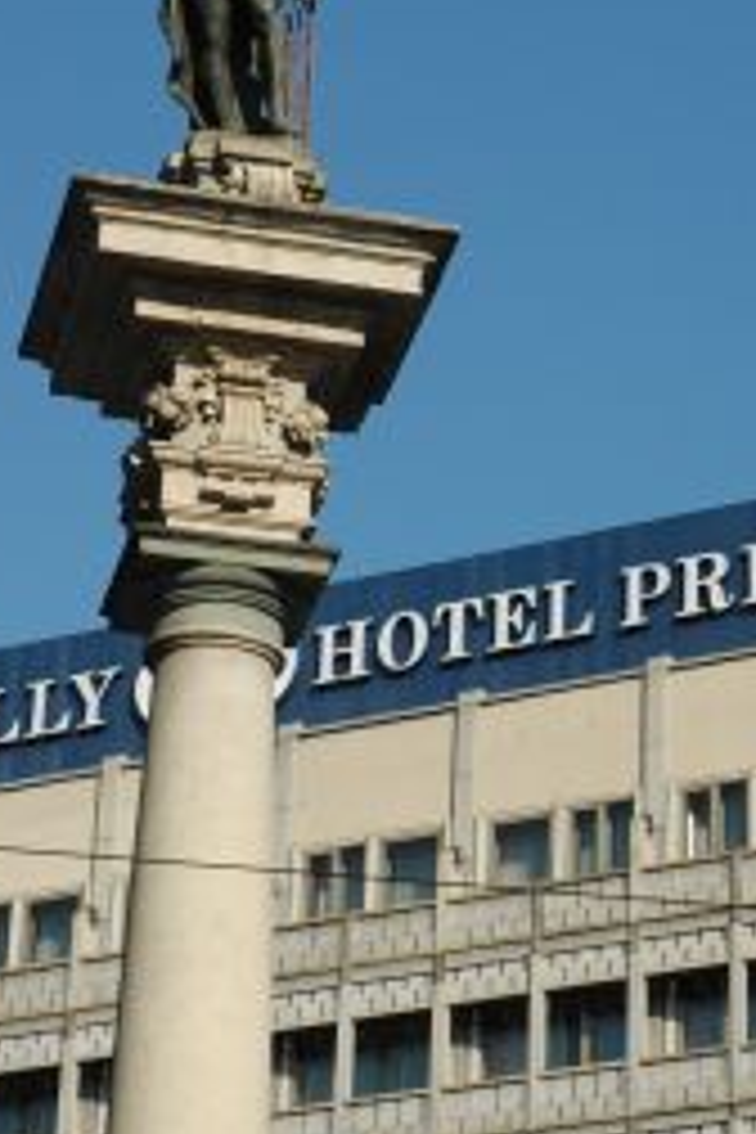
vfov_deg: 14.3
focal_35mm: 143
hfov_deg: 9.6
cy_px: 441
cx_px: 506
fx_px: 4504
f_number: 14
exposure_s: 1/160
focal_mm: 50
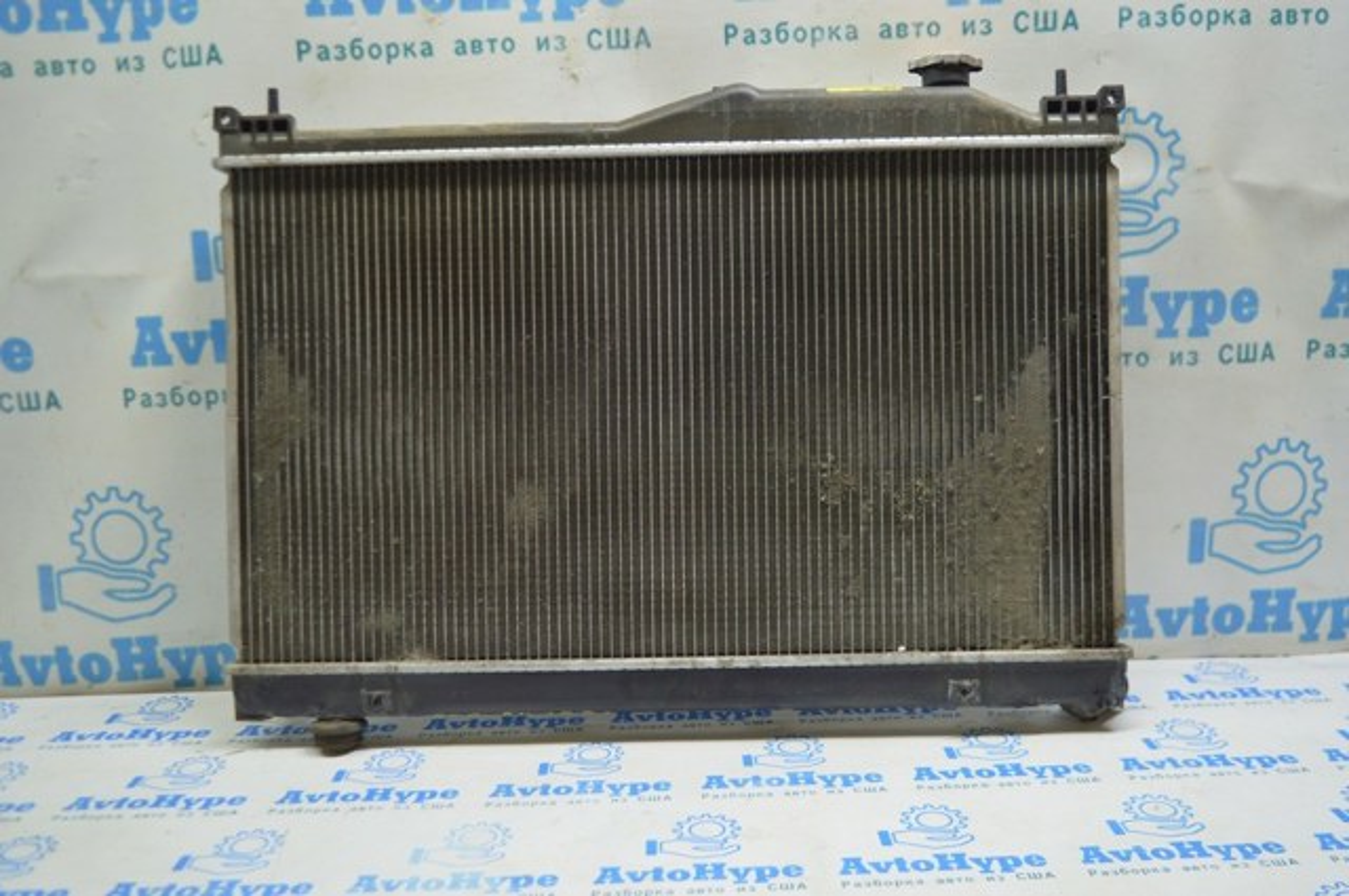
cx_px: 674
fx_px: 1291
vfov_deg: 38.3
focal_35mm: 34
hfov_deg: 55.2
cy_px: 448
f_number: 3.8
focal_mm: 23
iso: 400
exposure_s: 1/40
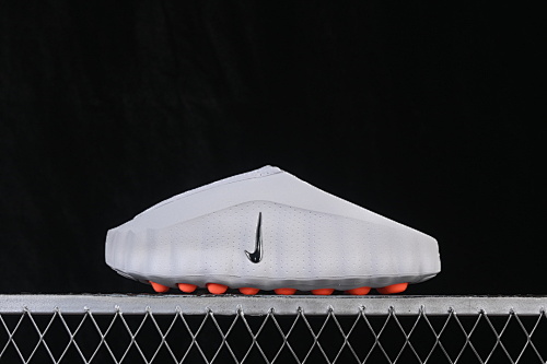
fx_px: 1139
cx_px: 274
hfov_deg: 27.0
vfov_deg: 18.2
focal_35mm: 75
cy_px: 182
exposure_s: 1/80
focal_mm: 50
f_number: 8
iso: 160
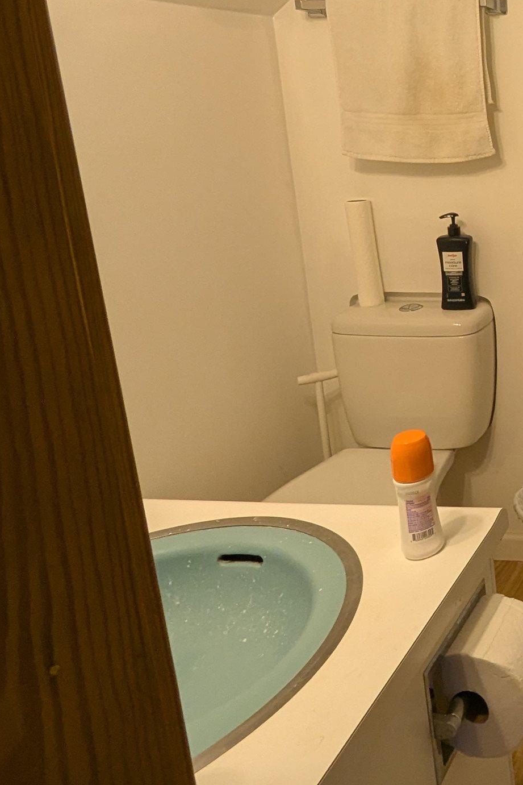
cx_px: 729
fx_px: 654
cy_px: 235
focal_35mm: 30
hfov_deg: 30.6
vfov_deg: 59.8
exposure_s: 1/60
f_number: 2.2
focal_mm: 1.95
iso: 201
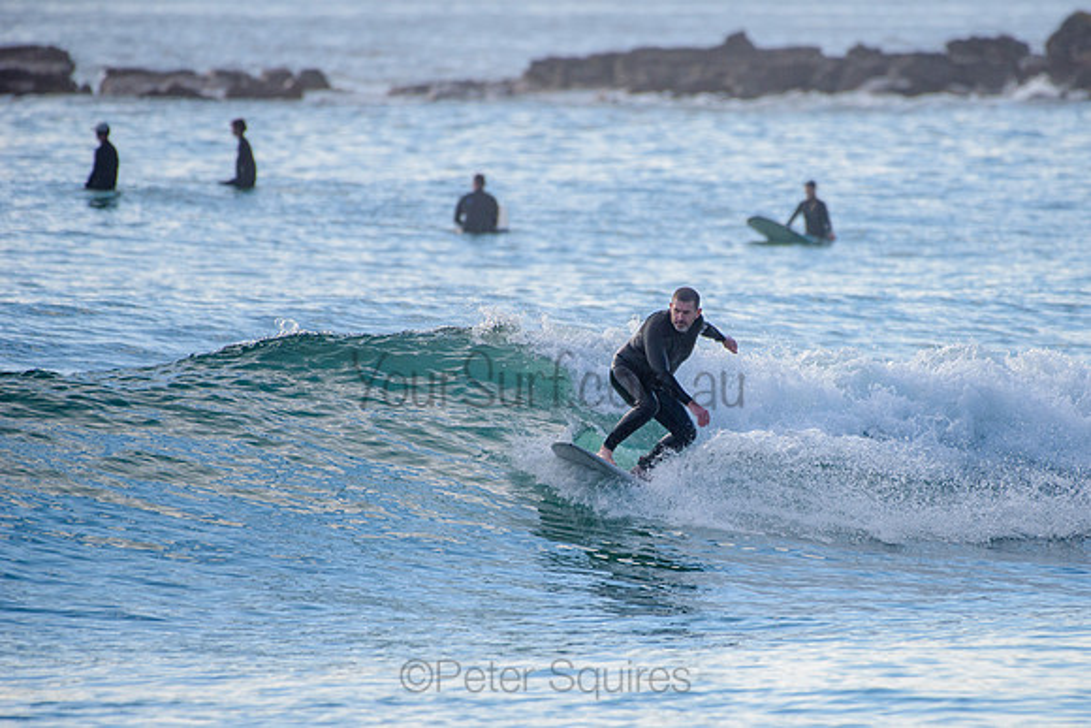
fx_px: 18562
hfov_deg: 3.4
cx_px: 663
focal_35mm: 612
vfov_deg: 2.2
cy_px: 437
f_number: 5.6
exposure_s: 1/2000
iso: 250
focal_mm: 500
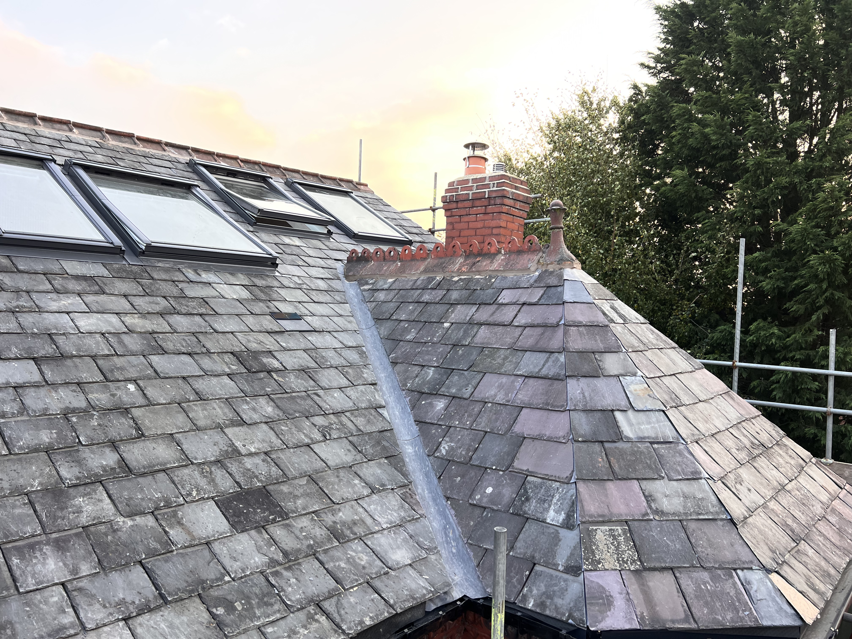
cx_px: 426
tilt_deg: -1.4
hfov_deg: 67.3
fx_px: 640
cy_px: 320
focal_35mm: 26
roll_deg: -0.5
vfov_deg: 53.1
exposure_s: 1/234
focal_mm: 5.7
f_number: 1.5
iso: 50
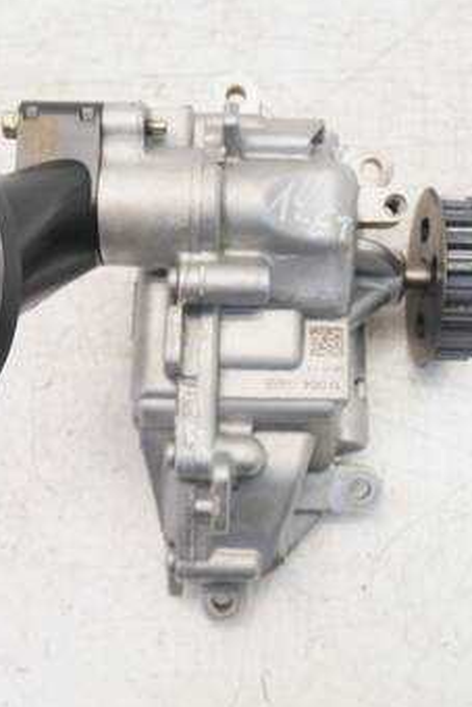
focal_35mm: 44
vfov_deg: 44.5
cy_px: 358
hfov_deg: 30.4
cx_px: 175
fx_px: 864
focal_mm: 15
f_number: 3.7
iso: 200
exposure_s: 1/60
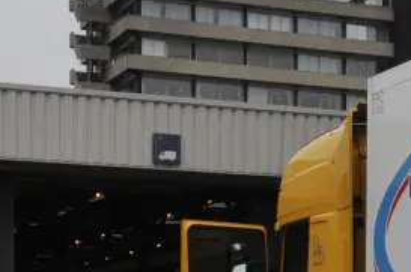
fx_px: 1413
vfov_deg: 10.8
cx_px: 382
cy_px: 350
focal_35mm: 124
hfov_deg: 16.3
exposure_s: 1/320
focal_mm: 22
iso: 400
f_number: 9
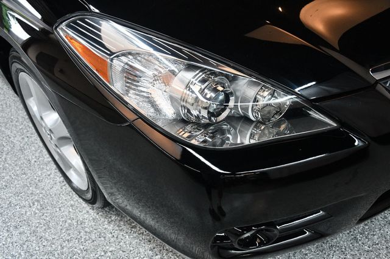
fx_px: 368
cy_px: 130
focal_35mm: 34
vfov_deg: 38.8
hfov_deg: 55.8
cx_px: 195
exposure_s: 1/125
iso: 1800
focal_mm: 23
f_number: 3.8
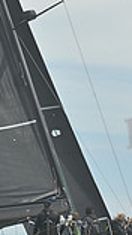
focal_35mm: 271
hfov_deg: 4.5
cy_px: -99
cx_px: 47
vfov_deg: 7.8
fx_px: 1691
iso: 320
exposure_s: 1/1250
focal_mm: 70
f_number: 10
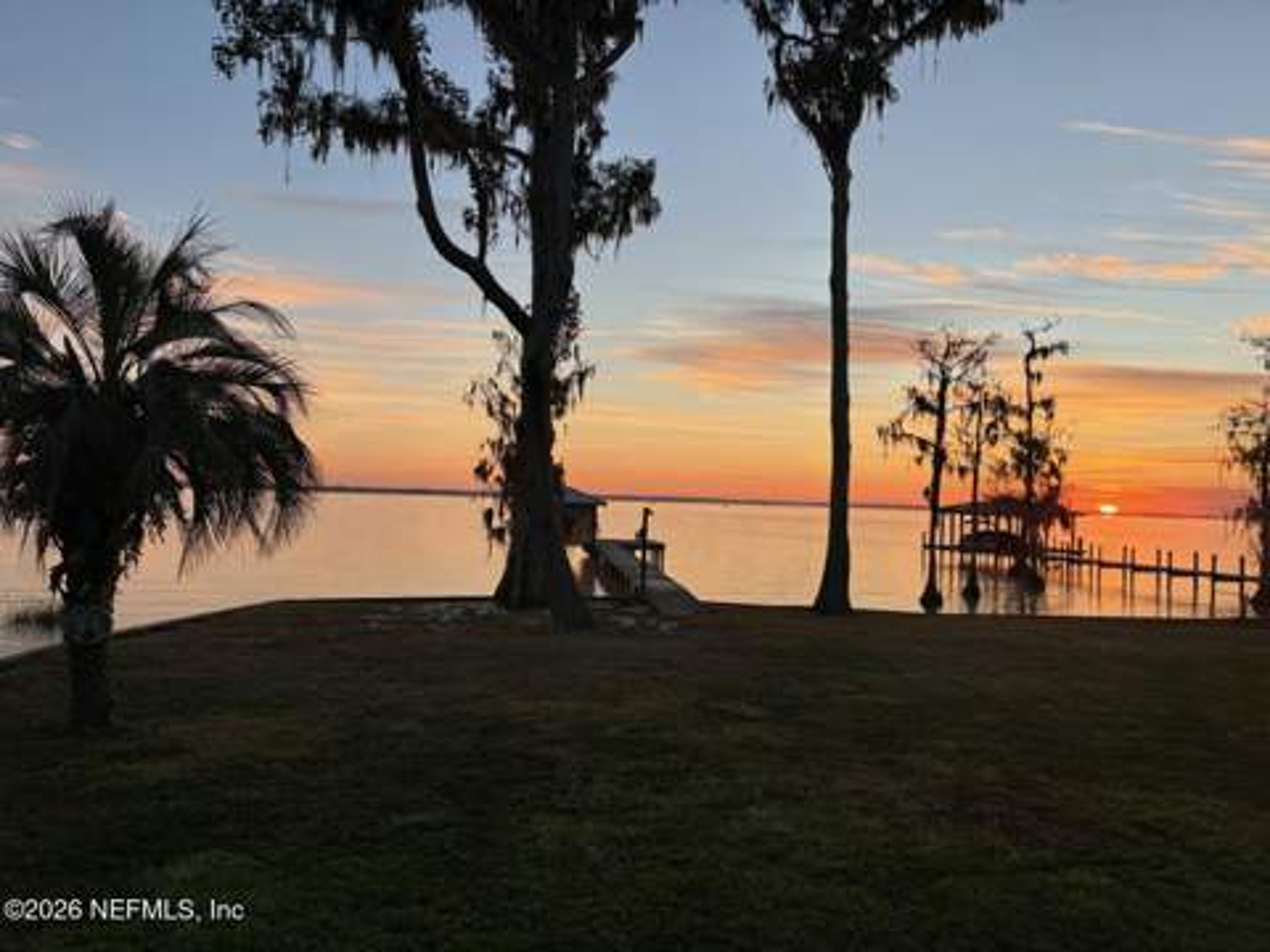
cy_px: 476
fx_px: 954
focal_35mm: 26
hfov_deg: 67.3
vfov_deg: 53.1
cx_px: 635
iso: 50
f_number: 1.6
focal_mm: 5.96
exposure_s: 1/680
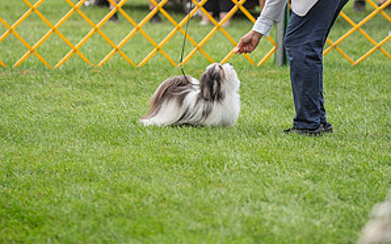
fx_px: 3281
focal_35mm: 308
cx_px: 196
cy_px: -12
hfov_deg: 6.8
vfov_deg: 4.3
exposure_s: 1/800
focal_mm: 200
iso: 1000
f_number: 3.2
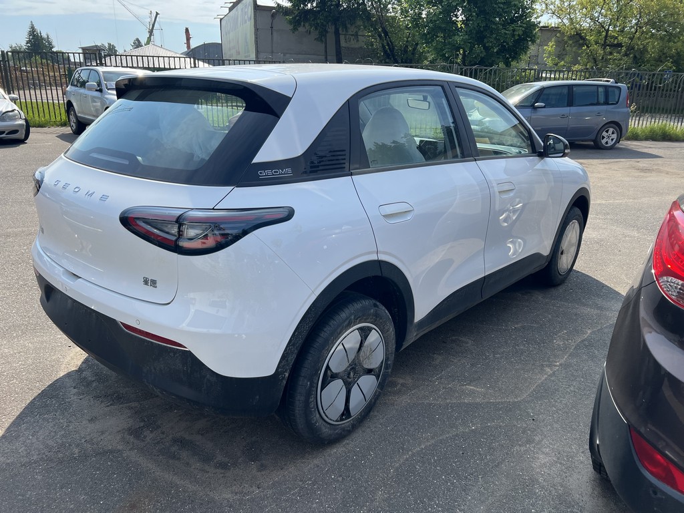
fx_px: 514
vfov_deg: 53.1
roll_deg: -0.3
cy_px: 256
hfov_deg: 67.3
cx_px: 342
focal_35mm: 26
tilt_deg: -16.3
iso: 50
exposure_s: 1/2915
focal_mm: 5.7
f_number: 1.5
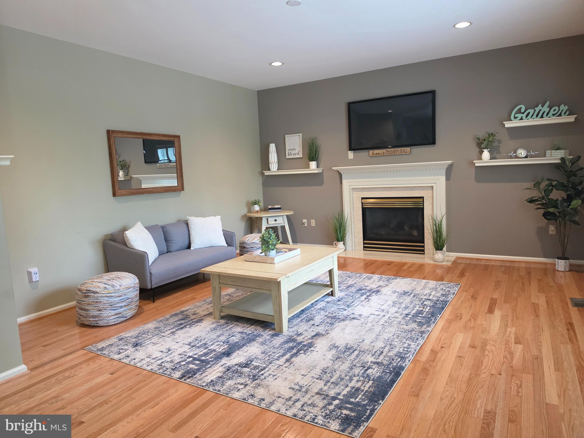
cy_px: 219
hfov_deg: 73.9
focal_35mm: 23
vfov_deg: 58.9
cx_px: 292
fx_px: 388
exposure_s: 1/120
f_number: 1.4
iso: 400
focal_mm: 6.5
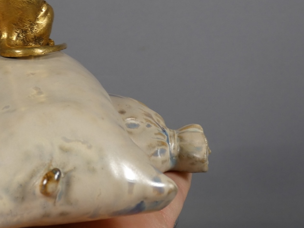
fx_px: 685
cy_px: 67
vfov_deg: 18.8
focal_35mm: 78
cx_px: 88
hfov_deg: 24.8
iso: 80
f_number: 3.8
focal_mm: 8.6
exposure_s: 1/125
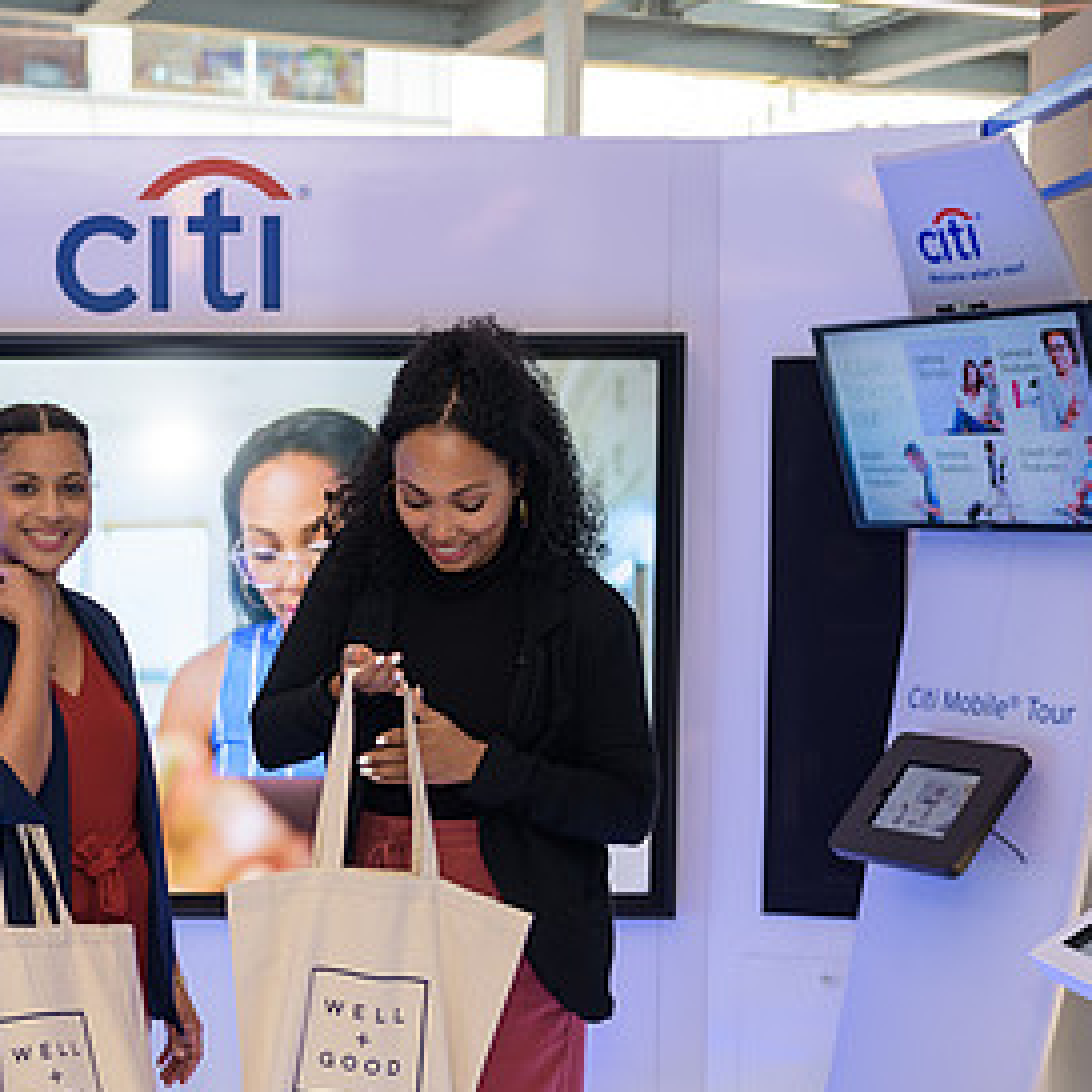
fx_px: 2320
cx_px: 192
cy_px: 694
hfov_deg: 25.9
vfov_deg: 26.4
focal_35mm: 65
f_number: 3.2
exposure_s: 1/125
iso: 400
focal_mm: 36
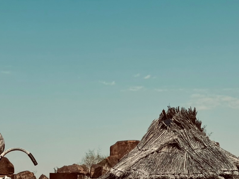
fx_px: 428
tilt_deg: -1.0
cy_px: 193
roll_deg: -0.5
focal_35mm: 62
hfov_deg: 31.1
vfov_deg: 22.4
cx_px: 93
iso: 80
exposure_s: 1/5814
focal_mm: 6.76
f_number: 1.78
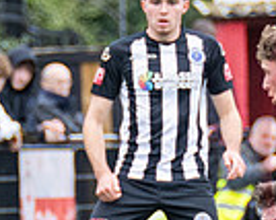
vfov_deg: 0.9
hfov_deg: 1.1
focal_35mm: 1690
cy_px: 189
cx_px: 312
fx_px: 13795
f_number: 4
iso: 800
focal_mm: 200
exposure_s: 1/1000
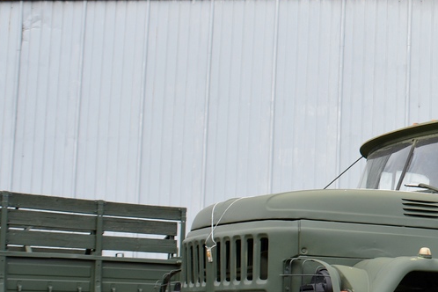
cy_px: 229
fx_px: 791
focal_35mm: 65
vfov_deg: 20.7
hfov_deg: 27.8
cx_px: 502
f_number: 7.1
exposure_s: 1/200
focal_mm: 18
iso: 200
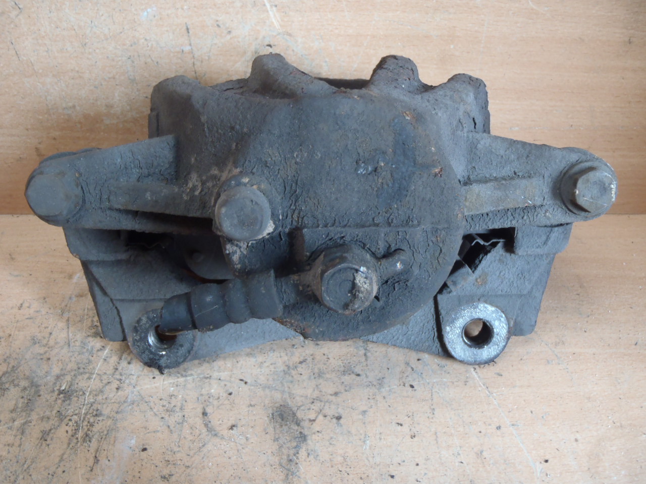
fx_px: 709
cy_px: 242
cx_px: 323
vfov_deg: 37.7
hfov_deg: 49.0
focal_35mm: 38
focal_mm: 6.83
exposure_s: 1/20
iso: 200
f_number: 4.6
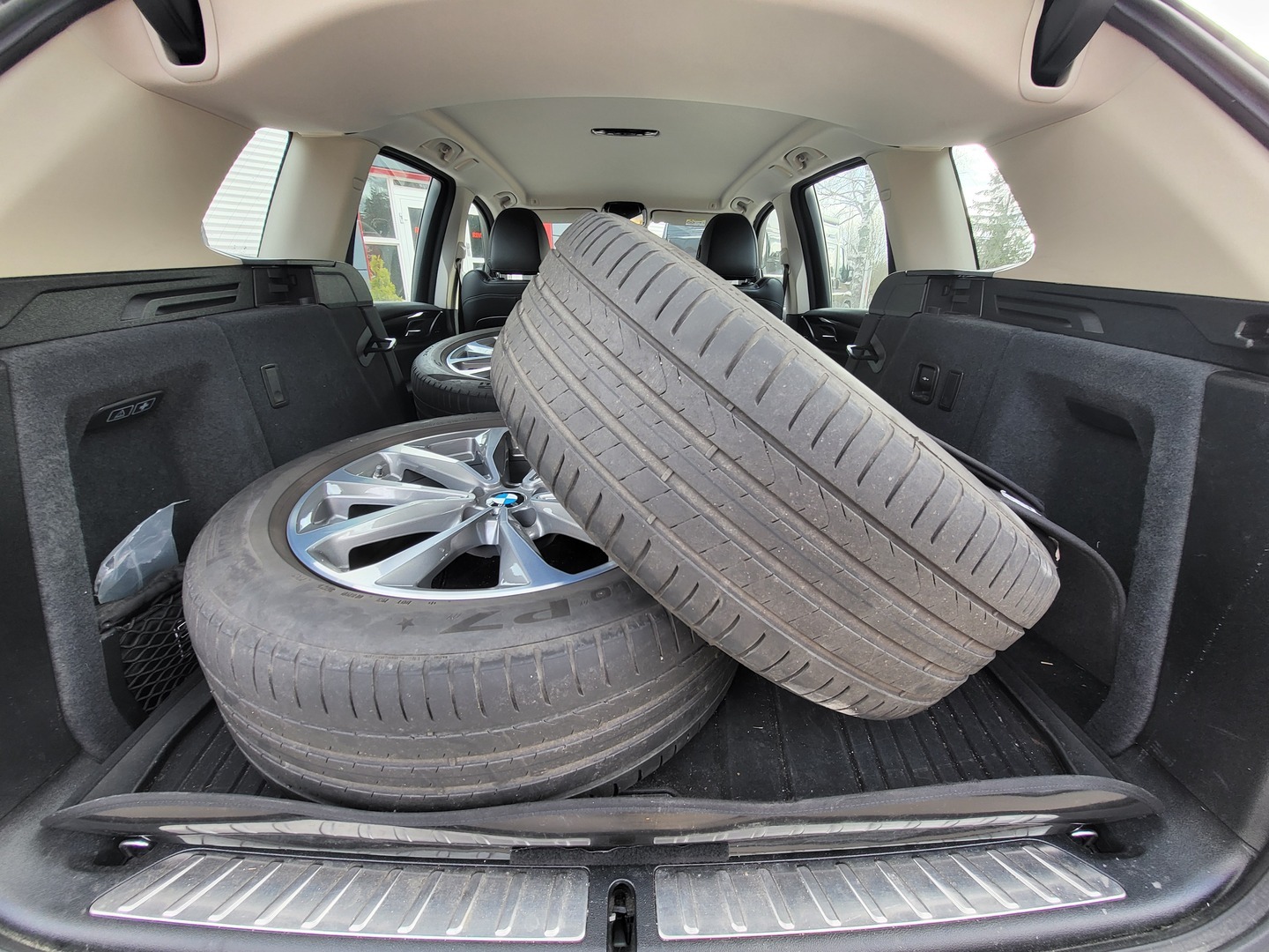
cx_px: 634
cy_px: 476
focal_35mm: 13
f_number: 2.2
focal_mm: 1.74
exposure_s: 1/50
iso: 32
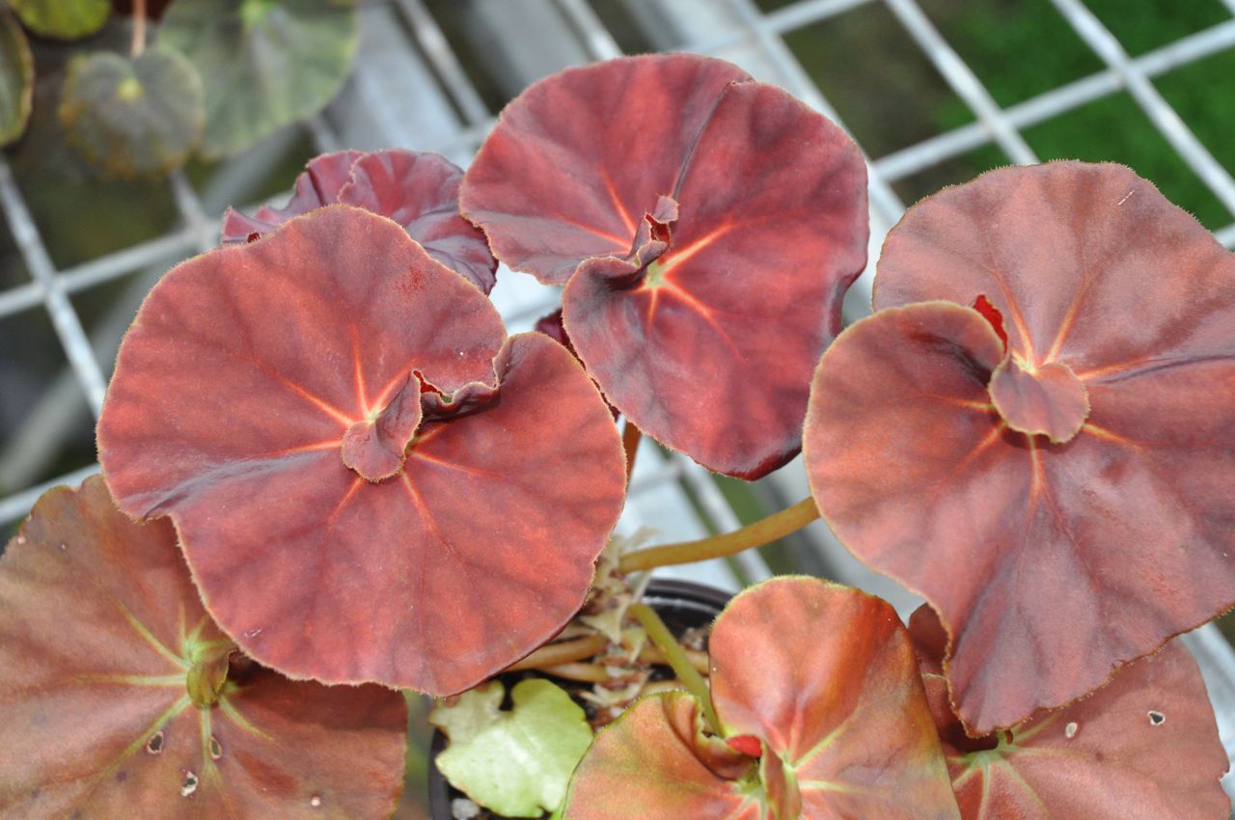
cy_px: 410
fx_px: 2467
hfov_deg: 28.1
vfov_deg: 18.9
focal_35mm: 72
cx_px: 618
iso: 800
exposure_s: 1/60
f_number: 4.5
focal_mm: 48
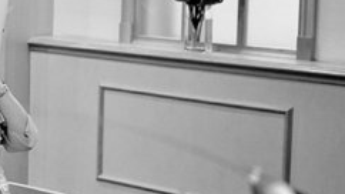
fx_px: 1015
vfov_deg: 10.8
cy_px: 8
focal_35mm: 111
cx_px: -110
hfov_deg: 18.0
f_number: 3.5
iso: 6400
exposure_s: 1/125
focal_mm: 32
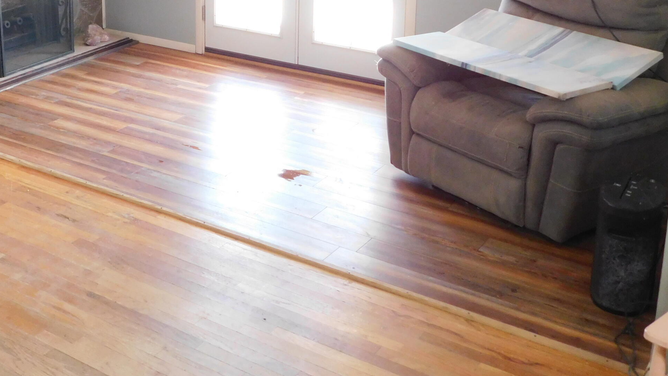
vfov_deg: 22.6
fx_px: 903
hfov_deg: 39.3
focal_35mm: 51
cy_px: 1
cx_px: 153
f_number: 3.2
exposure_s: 1/25
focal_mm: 5.3
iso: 400
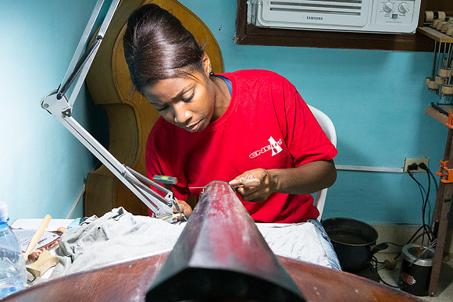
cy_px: 151
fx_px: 516
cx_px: 226
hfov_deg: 47.4
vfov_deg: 32.6
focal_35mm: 41
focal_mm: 27
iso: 5000
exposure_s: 1/60
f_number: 7.1
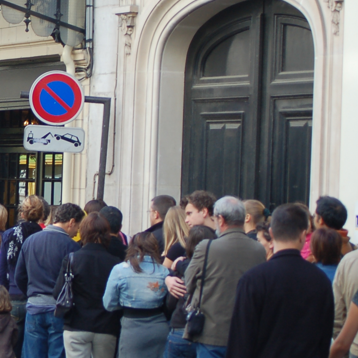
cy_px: 140
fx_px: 2410
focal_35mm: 206
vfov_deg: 8.5
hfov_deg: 8.3
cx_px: -196
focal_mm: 50
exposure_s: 1/80
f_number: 5.6
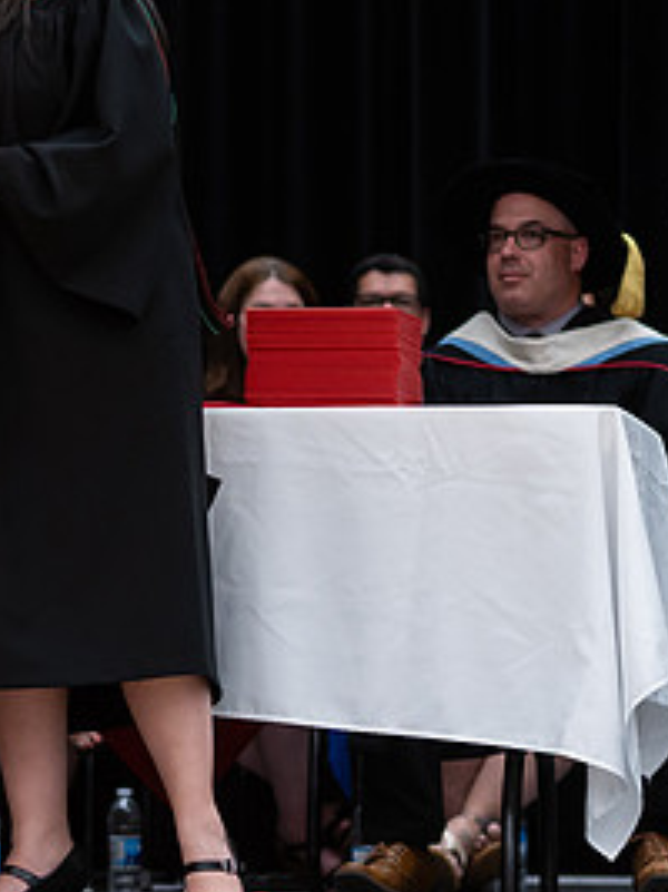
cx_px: -53
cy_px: 472
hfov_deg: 6.1
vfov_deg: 8.2
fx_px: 6257
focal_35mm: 243
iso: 1000
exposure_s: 1/200
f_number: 2.8
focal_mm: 85
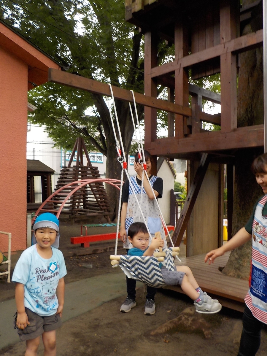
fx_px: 309
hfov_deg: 46.8
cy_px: 178
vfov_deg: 60.0
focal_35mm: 30
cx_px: 134
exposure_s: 1/125
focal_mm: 4.1
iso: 125
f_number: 3.3
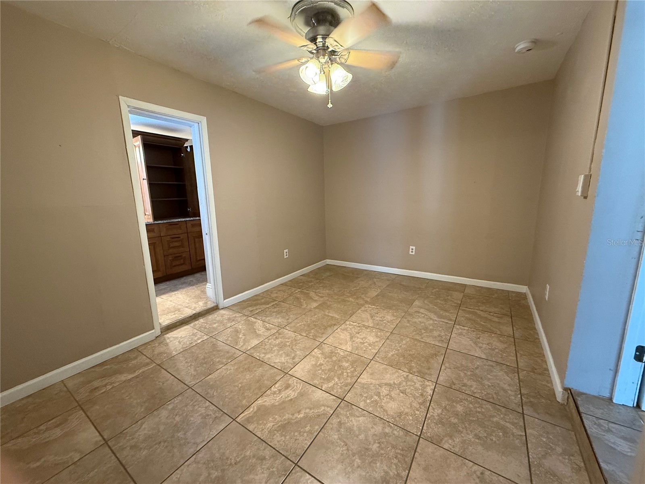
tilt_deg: -9.8
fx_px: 261
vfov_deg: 85.7
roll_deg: +0.6
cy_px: 242
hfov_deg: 102.1
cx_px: 322
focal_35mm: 14
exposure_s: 1/60
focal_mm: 2.22
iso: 400
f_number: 2.2
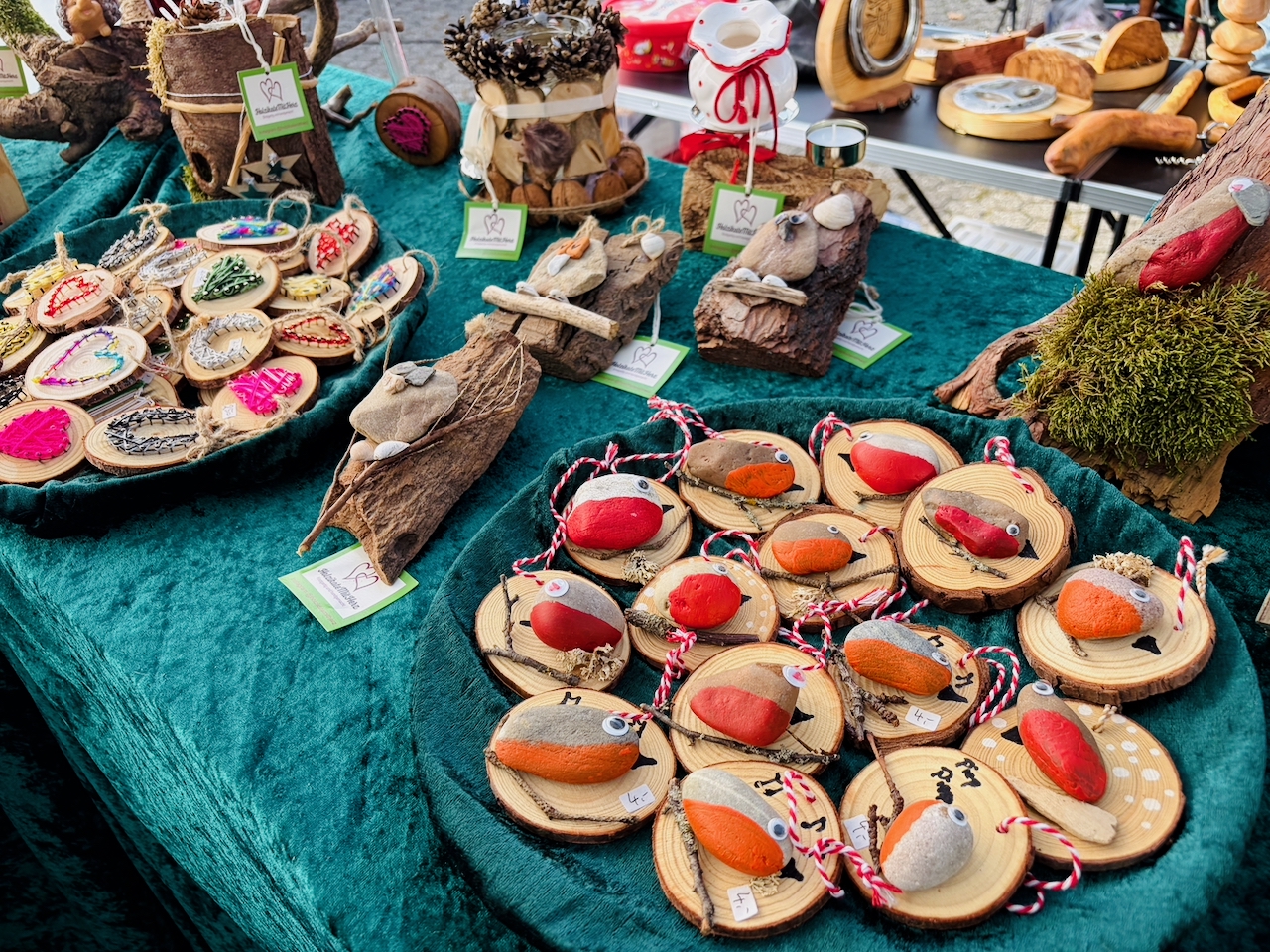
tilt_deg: -39.6
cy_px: 476
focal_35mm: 26
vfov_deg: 53.1
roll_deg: +0.4
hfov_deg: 67.3
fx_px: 954
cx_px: 635
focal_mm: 5.96
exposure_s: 1/472
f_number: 1.6
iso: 50
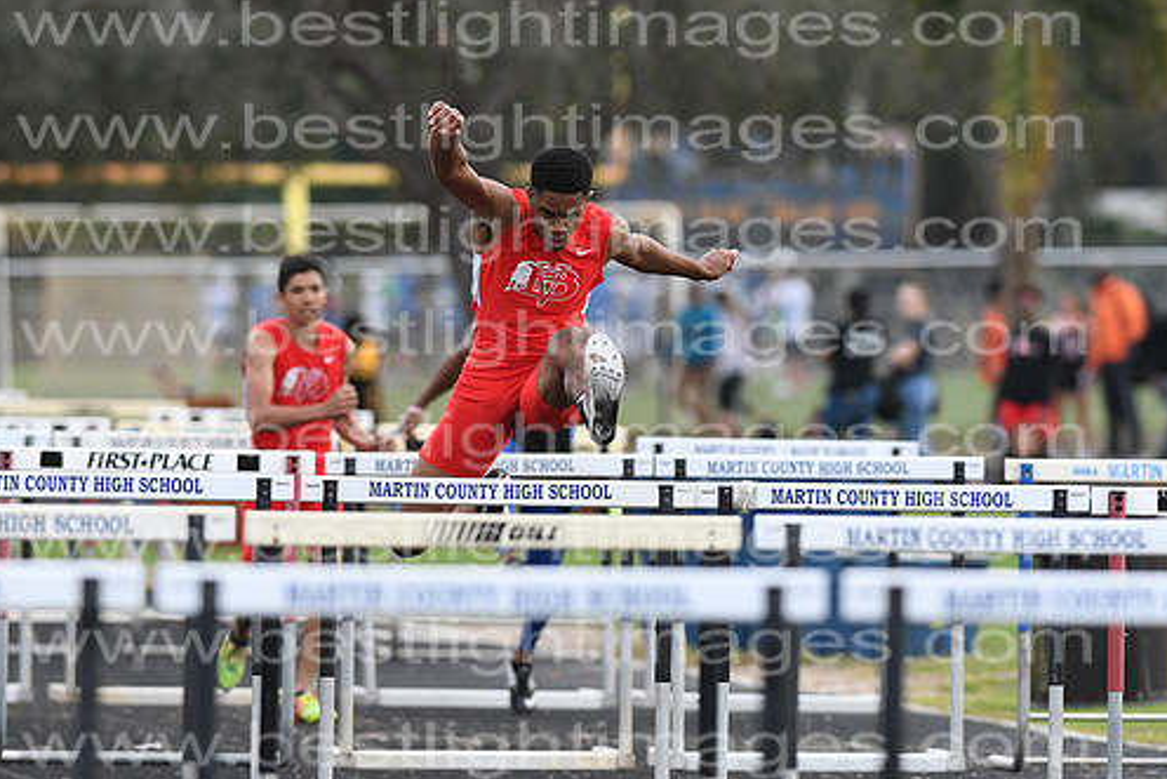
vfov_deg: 2.6
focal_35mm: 526
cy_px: 390
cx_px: 558
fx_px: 17055
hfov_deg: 3.9
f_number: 4
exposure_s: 1/2000
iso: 1600
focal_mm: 300
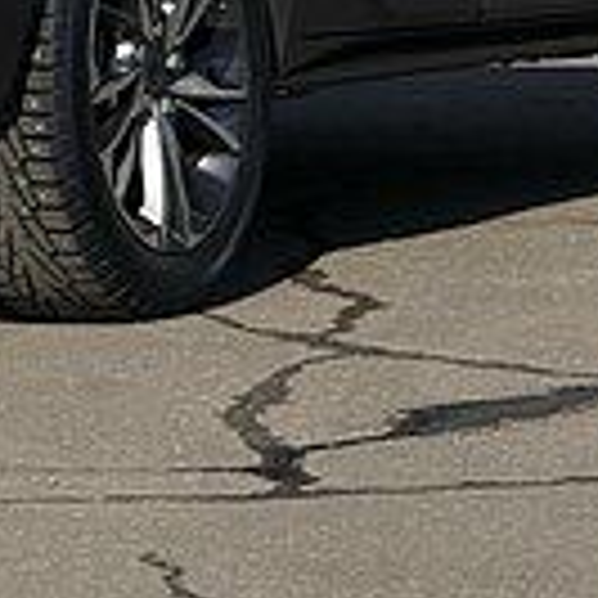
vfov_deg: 4.0
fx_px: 8561
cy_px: -202
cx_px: -45
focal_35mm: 438
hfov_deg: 4.0
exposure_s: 1/4115
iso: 40
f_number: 2.8
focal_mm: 15.66
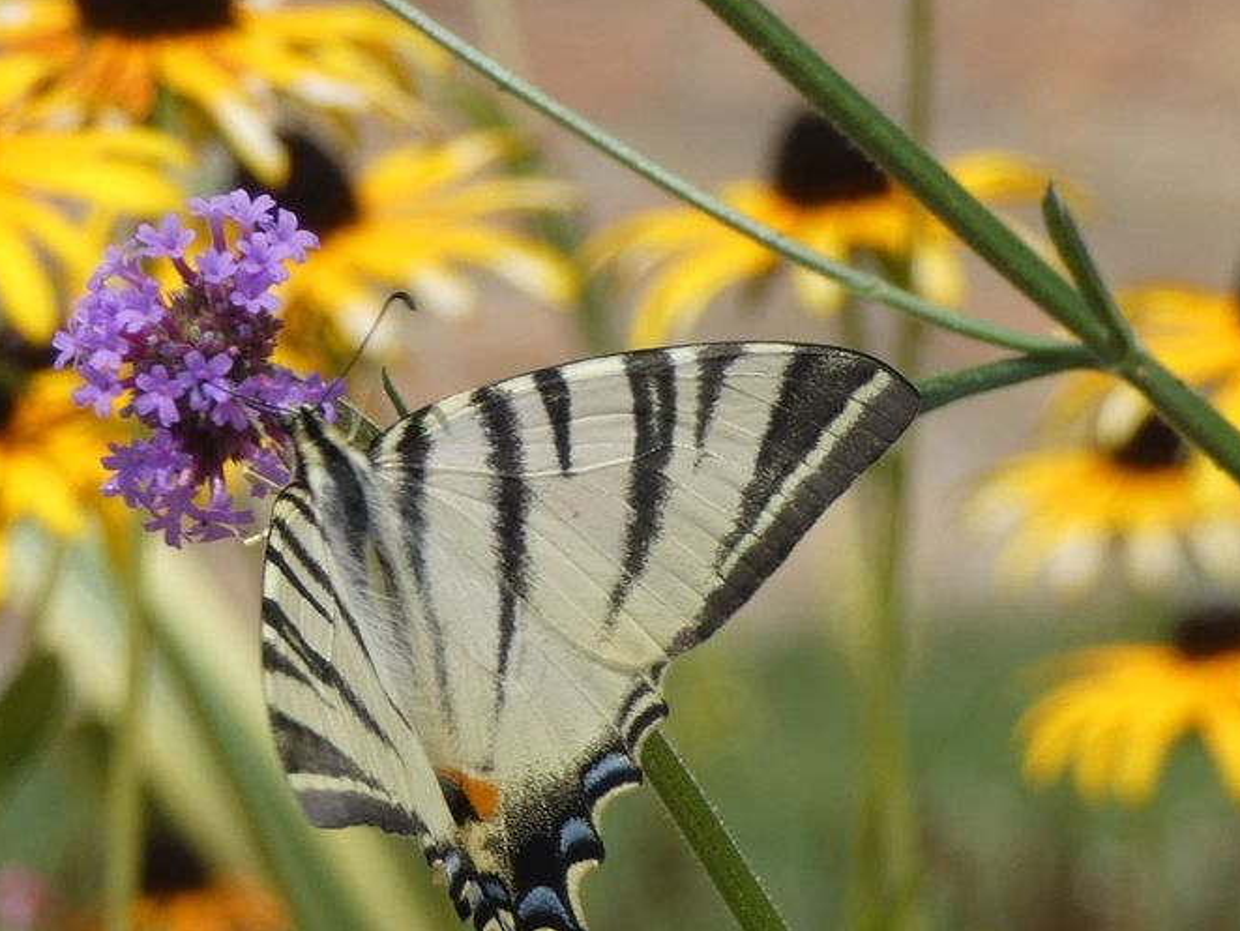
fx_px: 10894
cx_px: 490
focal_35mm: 304
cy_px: 588
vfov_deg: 4.9
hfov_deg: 6.5
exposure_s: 1/200
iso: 80
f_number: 5.5
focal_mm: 42.3
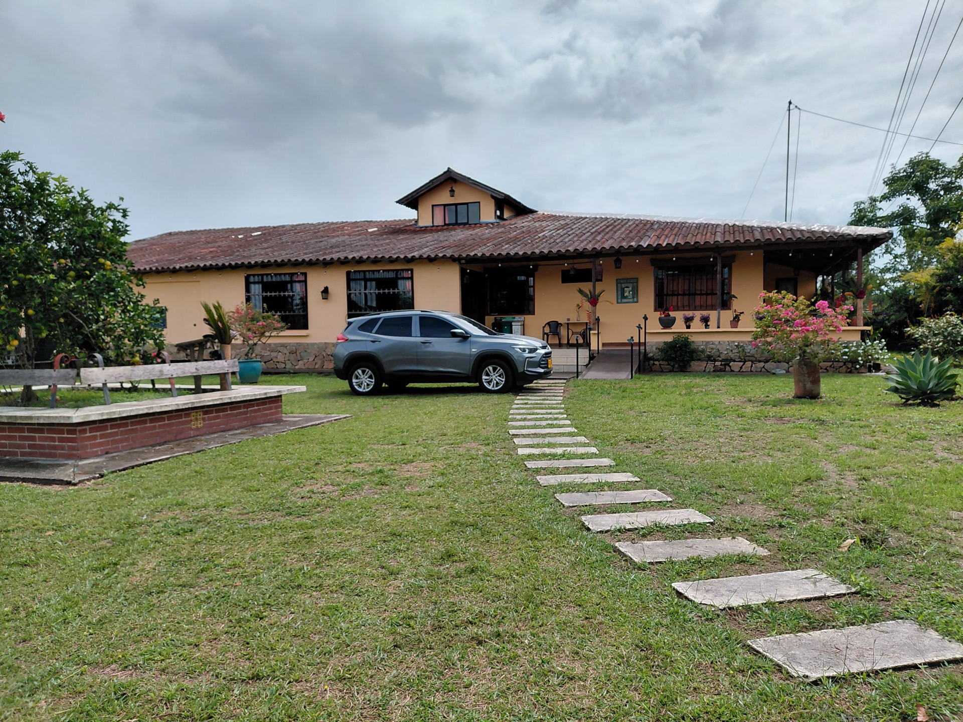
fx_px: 695
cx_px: 482
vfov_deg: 54.9
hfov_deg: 69.4
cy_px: 361
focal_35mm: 25
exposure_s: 1/3407
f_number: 1.8
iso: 50
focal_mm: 4.69
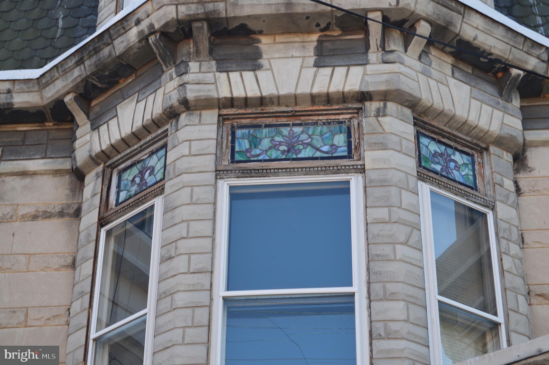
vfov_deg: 16.5
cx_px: 274
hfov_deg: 24.6
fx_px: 1257
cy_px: 182
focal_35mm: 82
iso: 125
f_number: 5.6
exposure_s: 1/100
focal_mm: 55
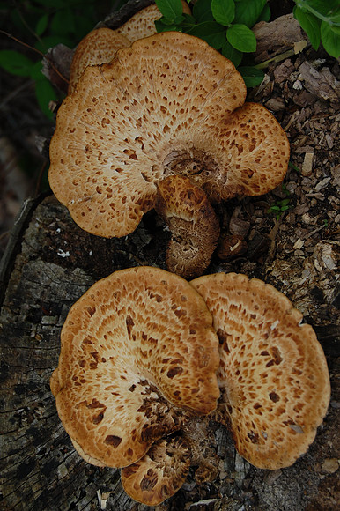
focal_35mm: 63
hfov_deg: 21.5
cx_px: 170
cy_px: 256
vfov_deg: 31.9
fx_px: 893
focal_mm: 42
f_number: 8
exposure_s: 1/250
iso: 200
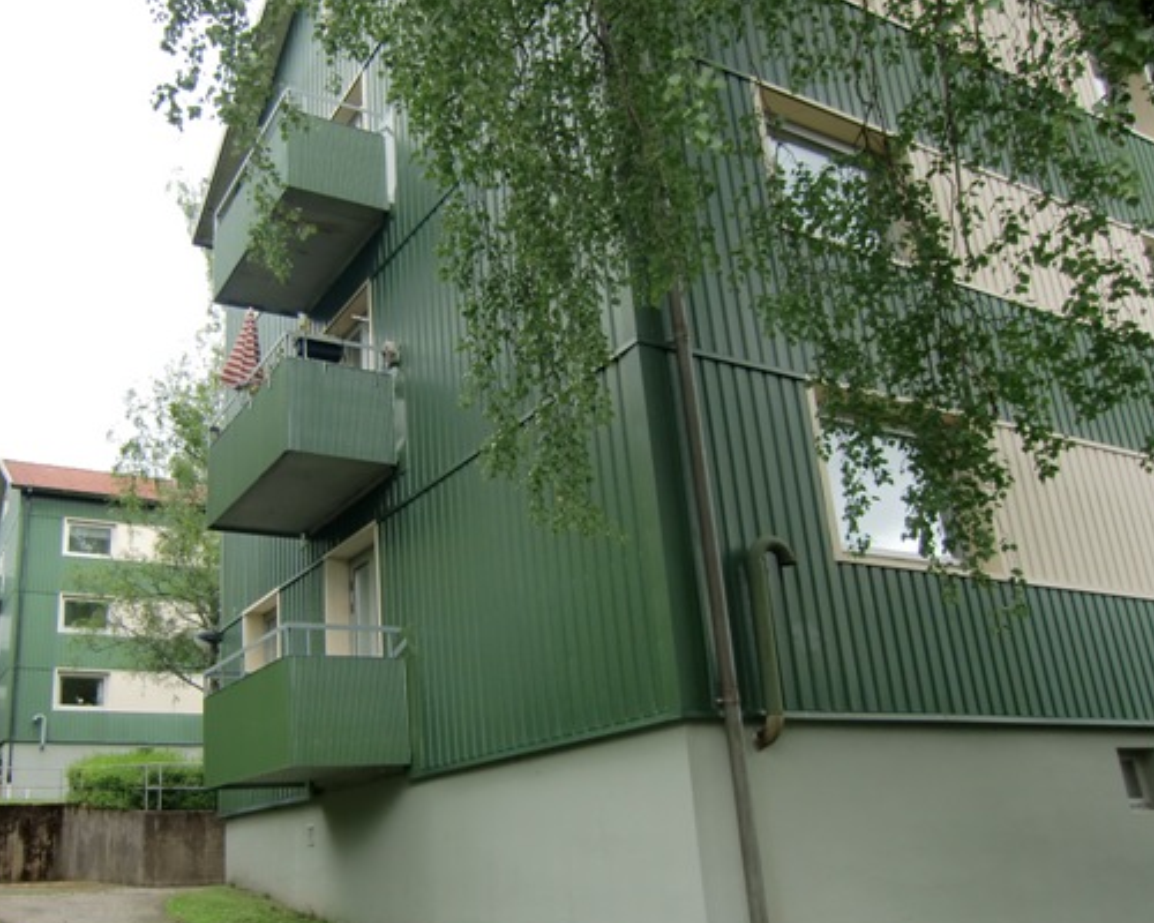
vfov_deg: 48.4
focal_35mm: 30
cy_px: 515
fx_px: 1025
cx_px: 443
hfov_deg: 58.1
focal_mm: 4.3
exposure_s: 1/160
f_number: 3.2
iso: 64
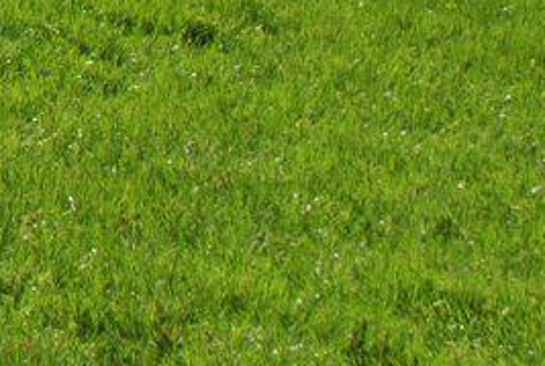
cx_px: -1014
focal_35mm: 230
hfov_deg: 7.9
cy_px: -795
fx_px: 3488
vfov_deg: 5.6
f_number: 8
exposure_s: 1/200
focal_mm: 20
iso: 100
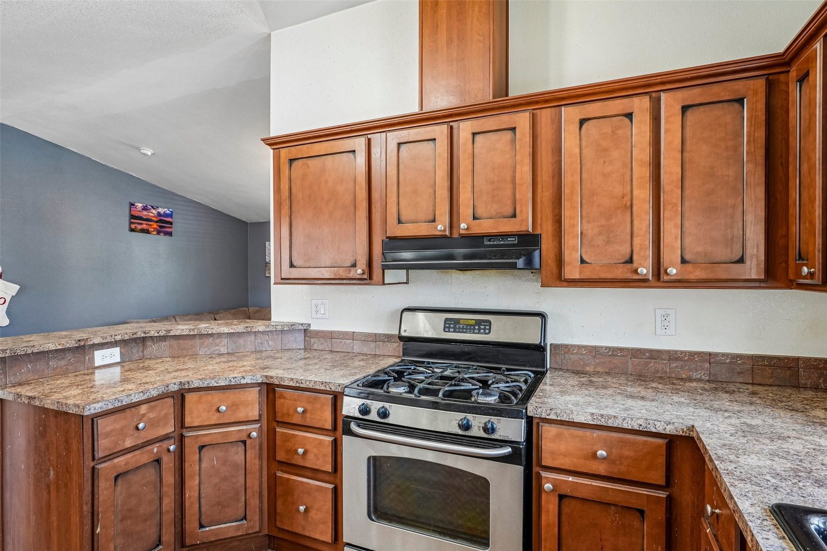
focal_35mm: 16
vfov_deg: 72.0
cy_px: 276
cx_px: 414
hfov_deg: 95.0
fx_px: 379
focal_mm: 11
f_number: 8
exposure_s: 1/15
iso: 500
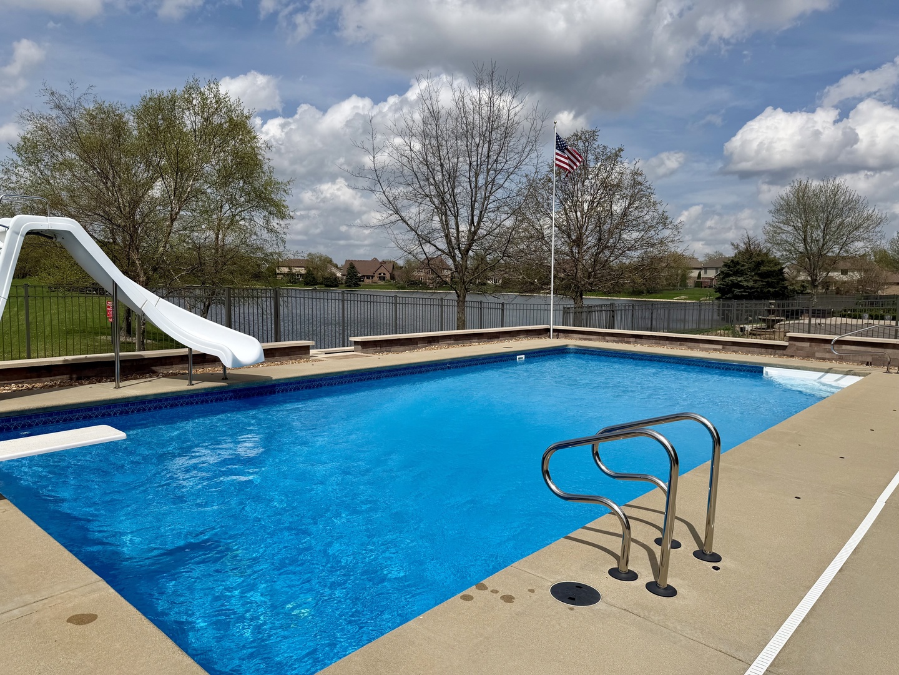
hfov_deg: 71.6
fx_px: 623
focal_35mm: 24
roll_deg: -0.4
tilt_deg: -5.8
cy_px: 338
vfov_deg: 56.8
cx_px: 450
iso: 80
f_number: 1.78
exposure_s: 1/11905
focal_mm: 6.76
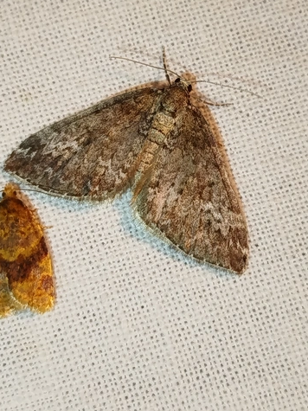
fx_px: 1104
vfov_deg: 21.0
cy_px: 154
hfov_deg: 15.9
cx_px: 164
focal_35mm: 93
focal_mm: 5.31
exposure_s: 1/100
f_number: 1.7
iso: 80
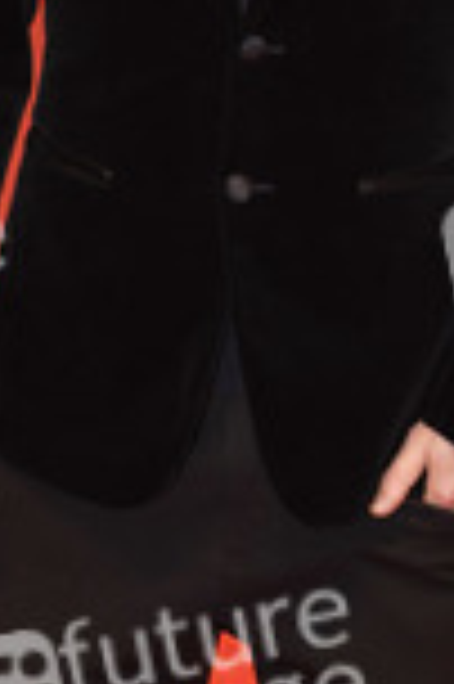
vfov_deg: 11.1
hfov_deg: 7.4
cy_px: 22
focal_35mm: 184
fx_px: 3488
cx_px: 265
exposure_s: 1/320
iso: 800
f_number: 3.5
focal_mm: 70
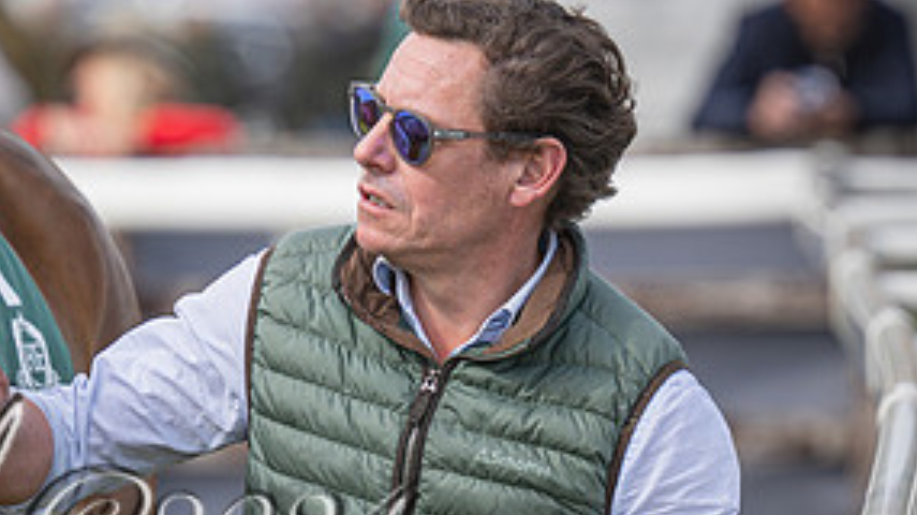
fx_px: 15797
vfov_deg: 1.9
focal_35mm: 650
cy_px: 322
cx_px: 291
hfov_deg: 3.3
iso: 100
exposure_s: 1/1000
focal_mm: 155
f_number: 2.8
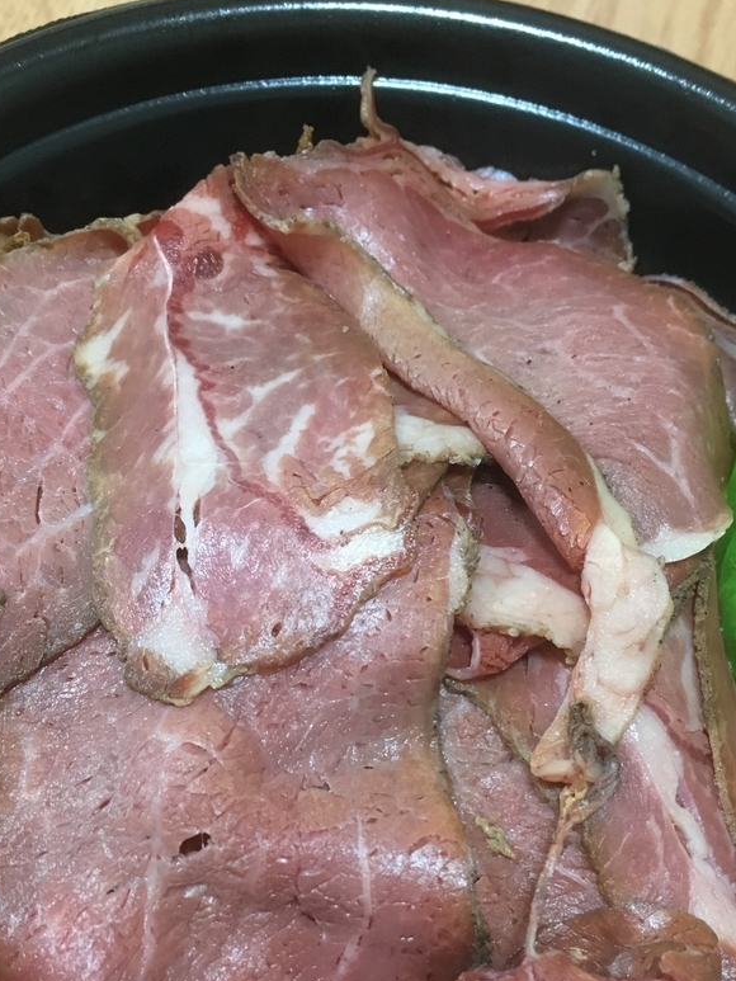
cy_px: 609
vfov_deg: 41.8
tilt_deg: -60.5
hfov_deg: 32.2
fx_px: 1275
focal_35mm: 45
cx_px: 332
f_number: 2.2
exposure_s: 1/24
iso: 200
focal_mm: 4.15
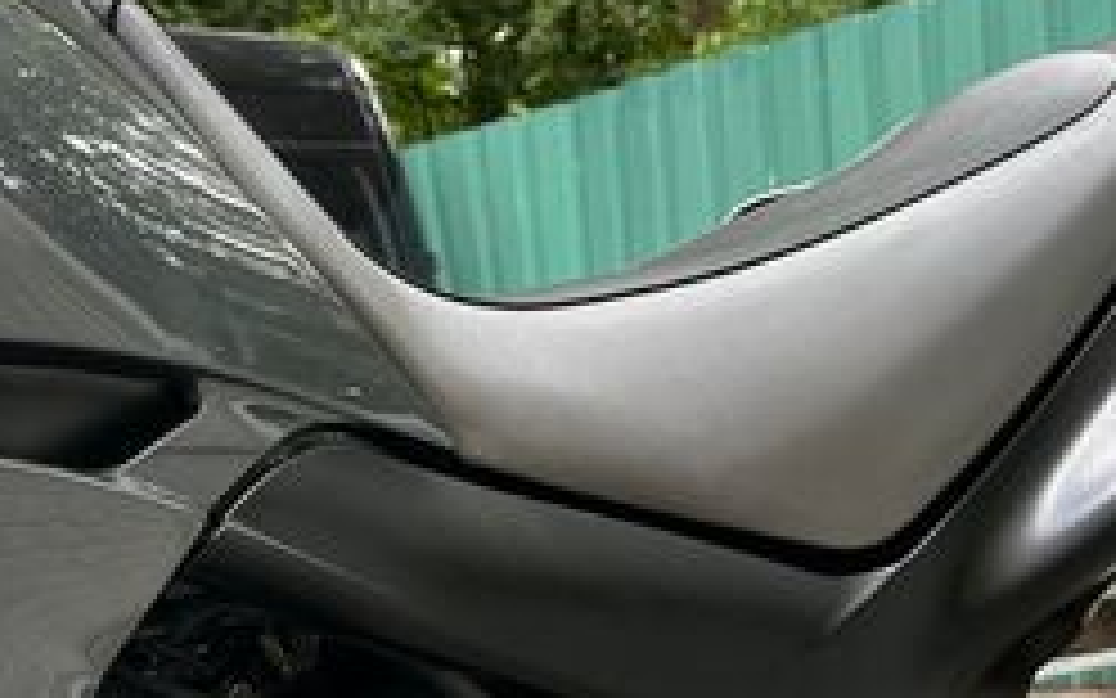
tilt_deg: -5.9
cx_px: 266
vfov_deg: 17.8
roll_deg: +6.2
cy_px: 743
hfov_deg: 28.5
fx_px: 2159
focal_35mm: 71
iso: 50
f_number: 1.6
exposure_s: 1/122
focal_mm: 5.1
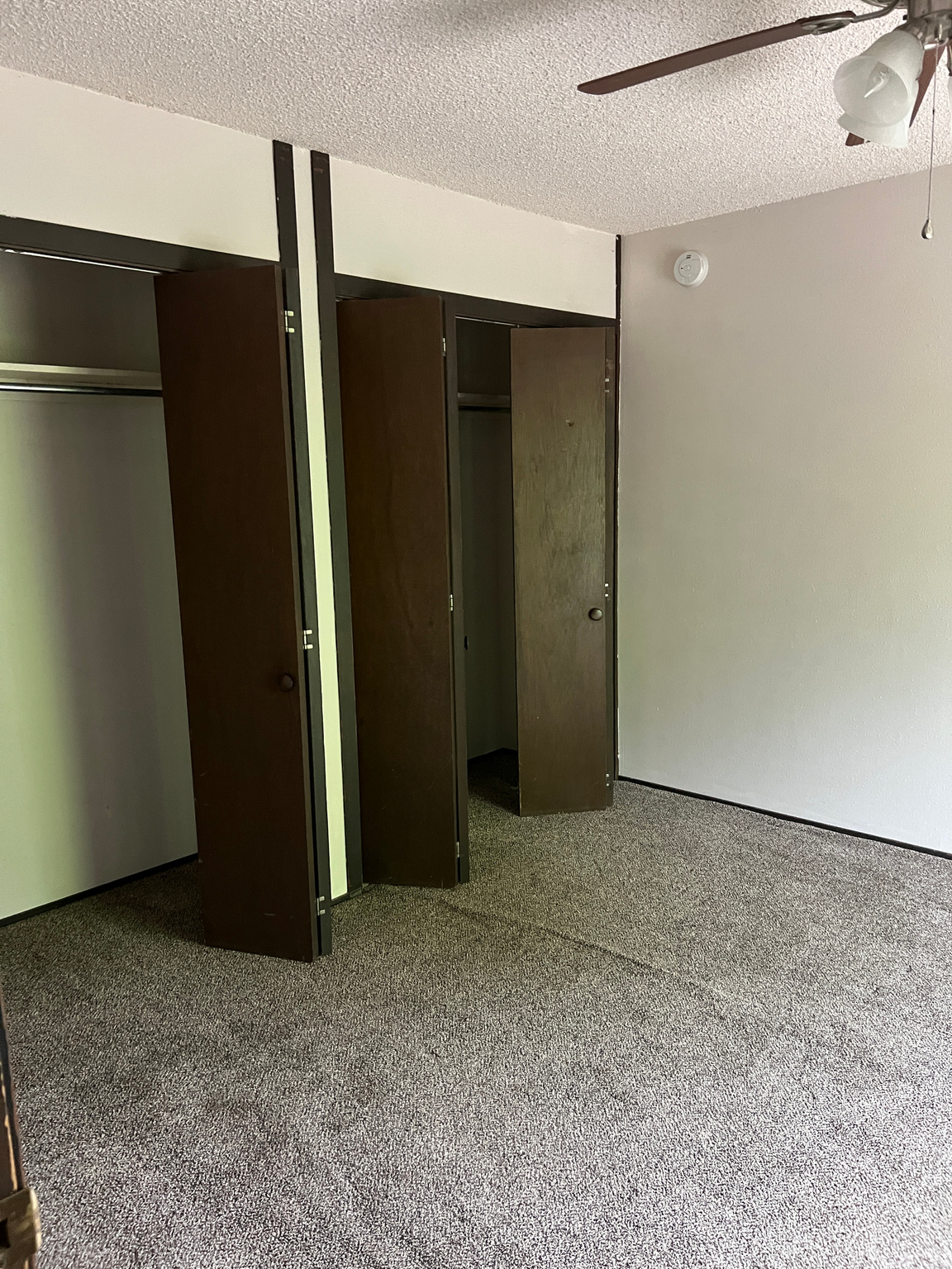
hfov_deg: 53.1
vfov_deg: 67.3
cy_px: 634
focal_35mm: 26
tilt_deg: -10.1
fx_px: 953
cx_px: 476
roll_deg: +1.9
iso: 500
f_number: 1.5
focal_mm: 5.7
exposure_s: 1/40
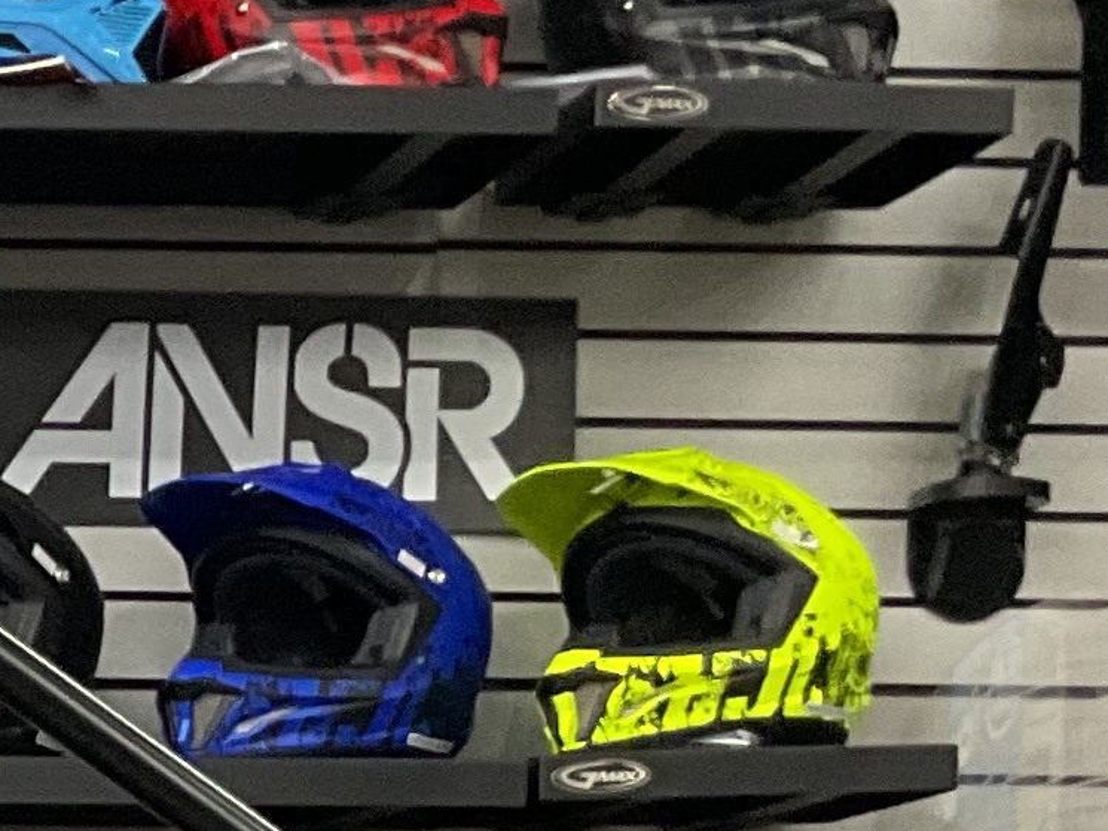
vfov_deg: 9.2
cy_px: 1310
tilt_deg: -0.3
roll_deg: -0.8
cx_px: -703
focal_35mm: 157
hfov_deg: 11.9
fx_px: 5026
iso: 160
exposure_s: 1/60
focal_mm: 3
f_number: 1.8
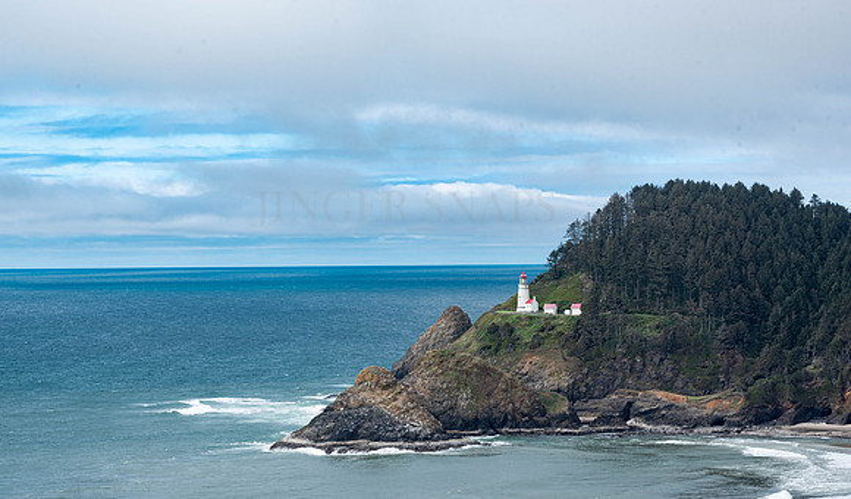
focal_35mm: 110
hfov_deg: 19.2
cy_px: 221
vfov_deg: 11.3
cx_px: 426
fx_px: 2519
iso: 100
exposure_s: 1/80
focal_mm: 105
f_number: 13
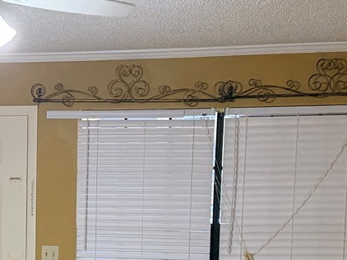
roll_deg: -0.3
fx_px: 912
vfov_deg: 15.7
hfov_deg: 21.0
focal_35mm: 91
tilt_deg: -6.3
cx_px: 17
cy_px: 305
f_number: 1.78
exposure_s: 1/120
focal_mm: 6.76
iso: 320
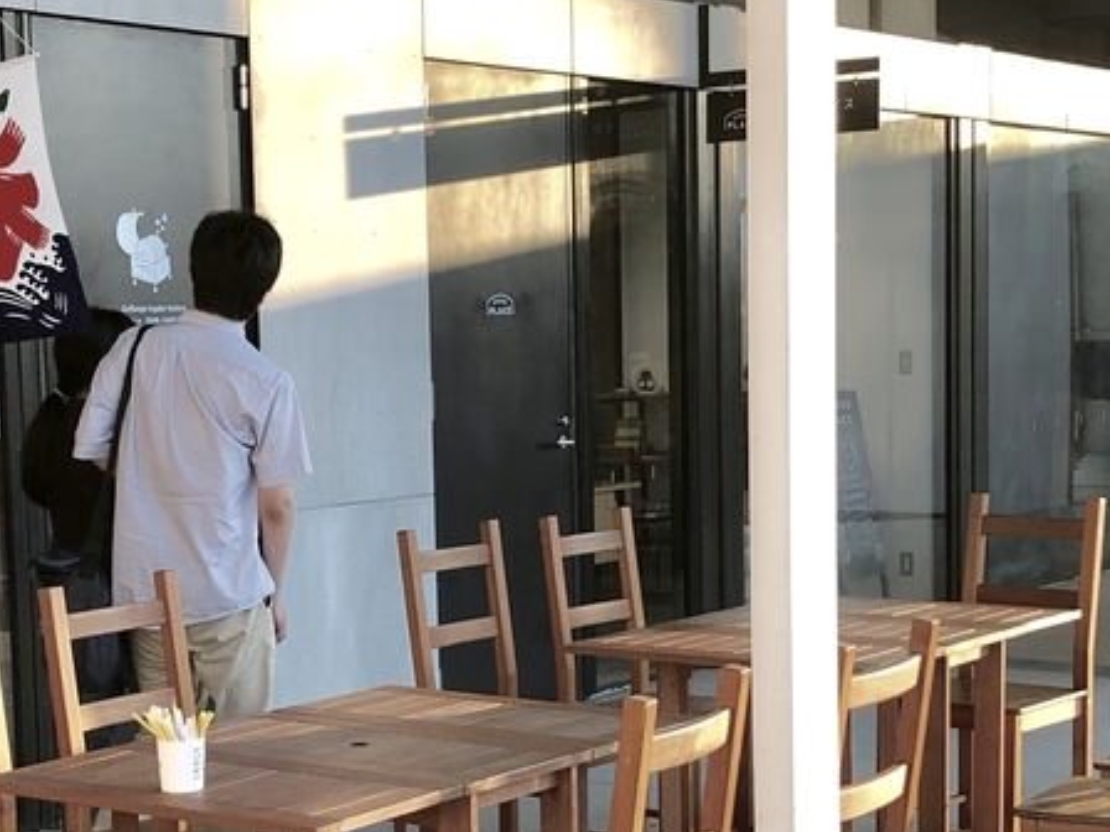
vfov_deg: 19.5
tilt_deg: -7.0
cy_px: 614
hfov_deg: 25.8
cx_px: 337
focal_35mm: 75
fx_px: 2405
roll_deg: +1.2
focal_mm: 3.99
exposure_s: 1/106
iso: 20
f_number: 1.8
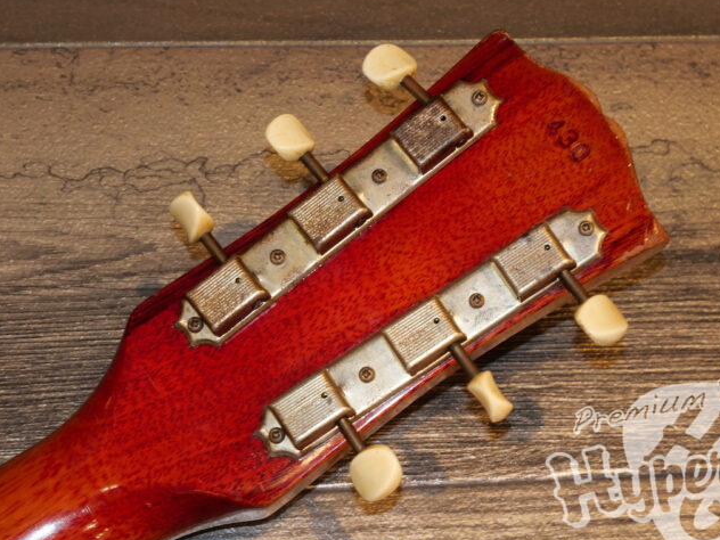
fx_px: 1685
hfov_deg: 24.1
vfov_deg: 18.2
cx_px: 417
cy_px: 292
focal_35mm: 81
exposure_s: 1/50
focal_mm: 32
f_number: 5.6
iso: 800
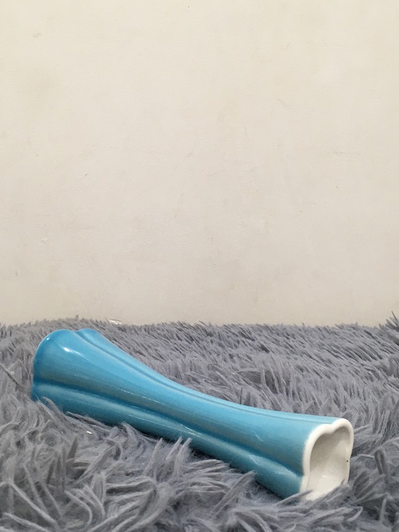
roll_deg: -0.8
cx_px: 188
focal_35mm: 45
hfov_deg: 32.2
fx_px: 691
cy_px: 280
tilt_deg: -10.5
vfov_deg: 42.1
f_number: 2.2
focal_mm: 4.15
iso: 80
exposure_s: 1/33
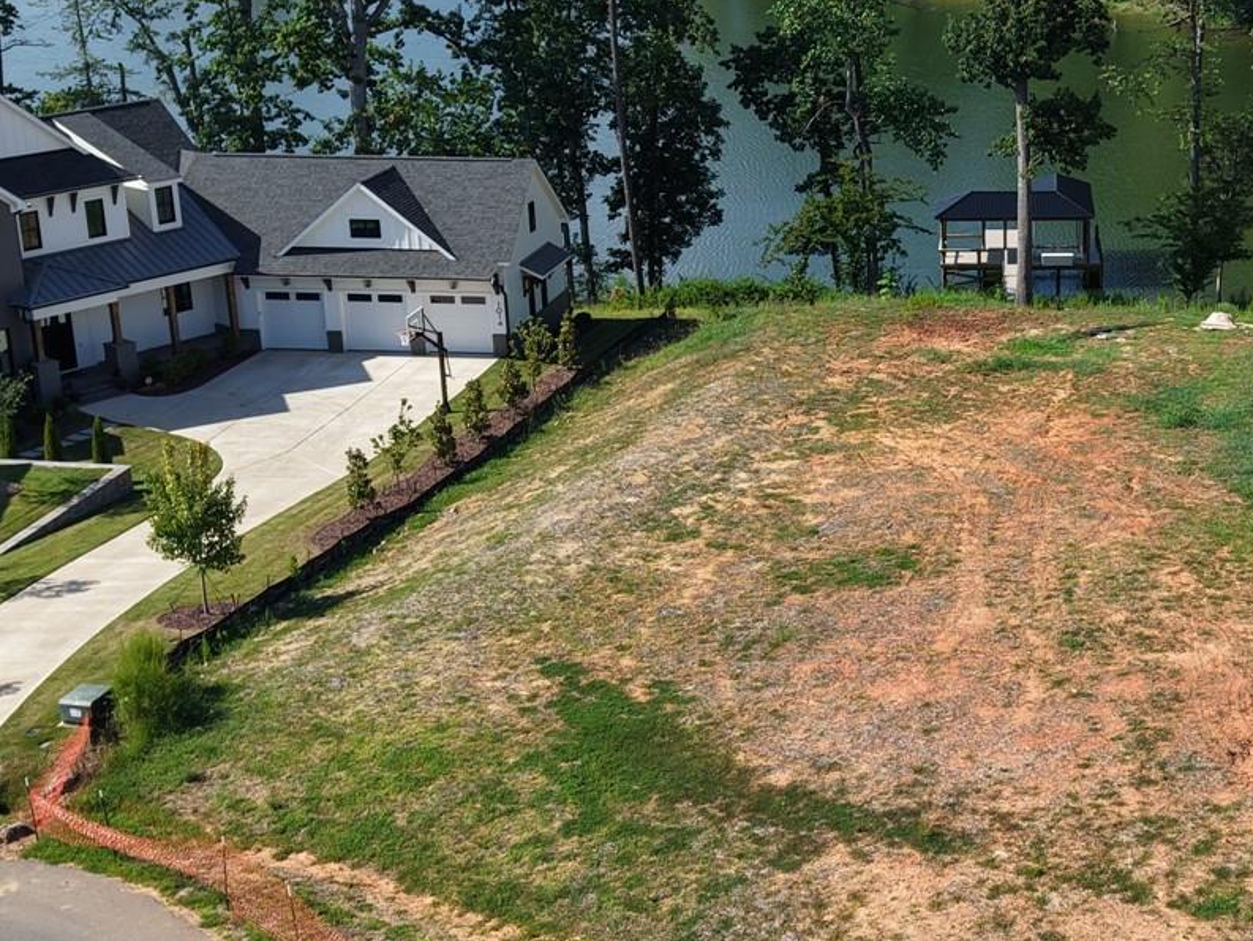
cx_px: 1062
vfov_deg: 23.6
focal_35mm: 62
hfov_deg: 30.2
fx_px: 2245
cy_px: 387
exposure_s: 1/3200
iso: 150
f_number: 1.8
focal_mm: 8.67
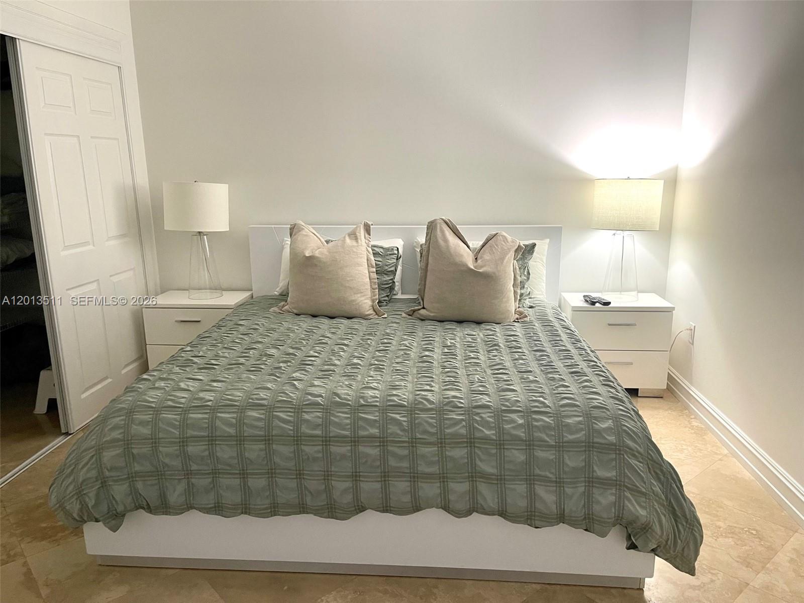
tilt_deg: -14.0
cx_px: 402
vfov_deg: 53.1
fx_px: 604
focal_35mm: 26
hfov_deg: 67.3
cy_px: 302
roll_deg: +0.5
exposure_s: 1/60
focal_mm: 5.1
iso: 200
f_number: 1.6
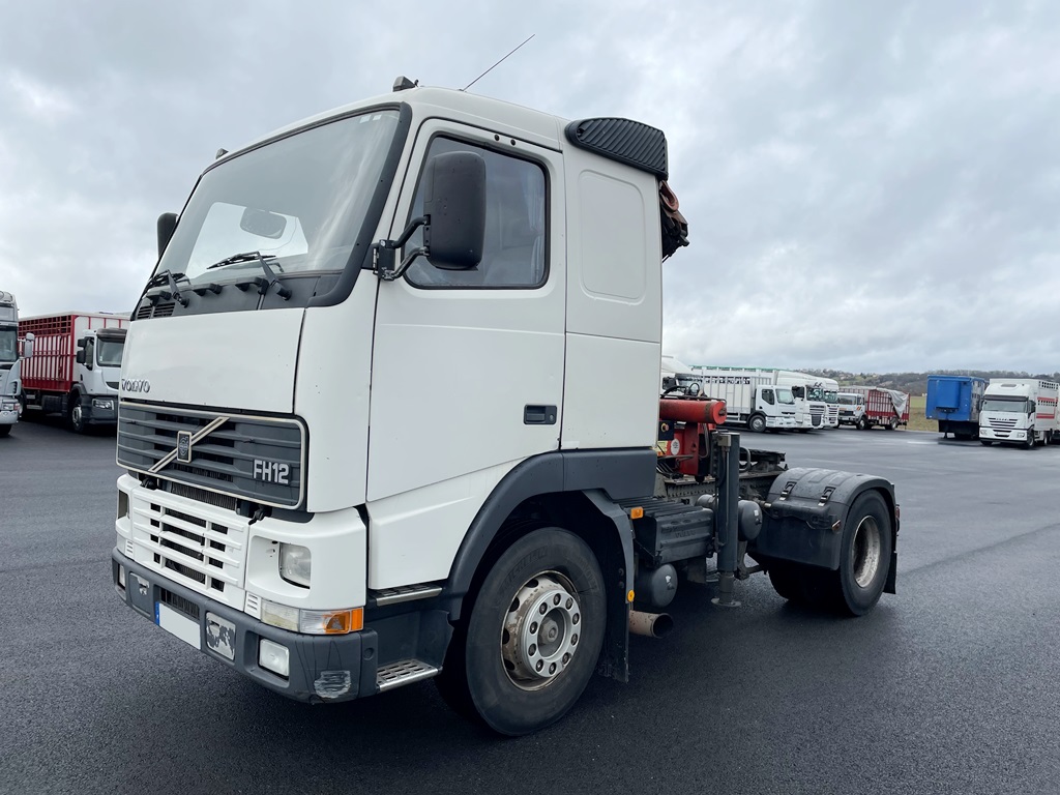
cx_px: 530
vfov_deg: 53.1
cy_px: 398
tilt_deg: +1.3
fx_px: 796
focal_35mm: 26
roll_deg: -0.8
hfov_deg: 67.3
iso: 32
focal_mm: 4.2
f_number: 1.6
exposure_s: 1/910
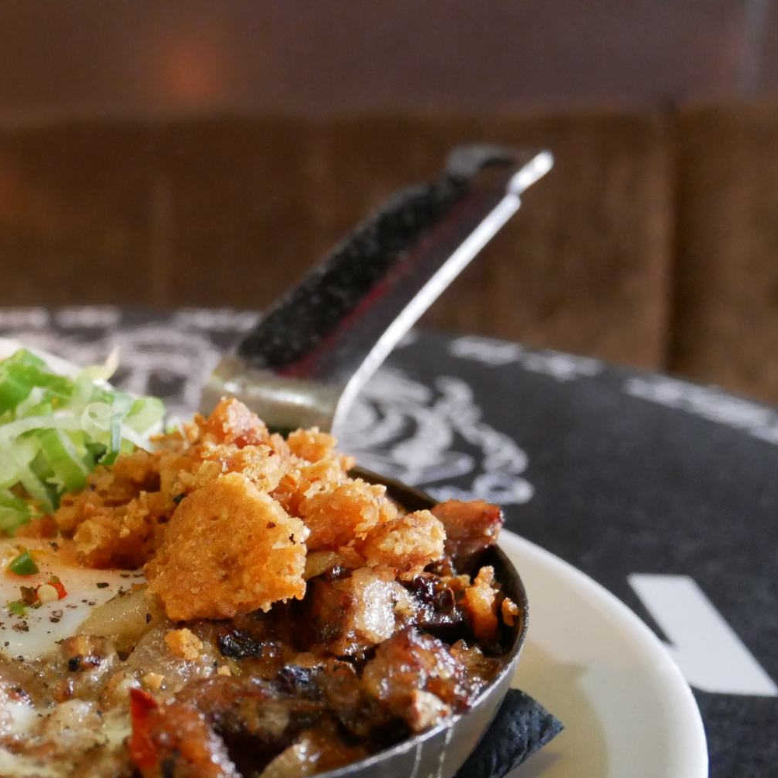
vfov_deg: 35.5
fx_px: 1195
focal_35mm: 47
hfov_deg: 34.0
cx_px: 73
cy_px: 554
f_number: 3.6
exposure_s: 1/25
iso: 3200
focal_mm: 13
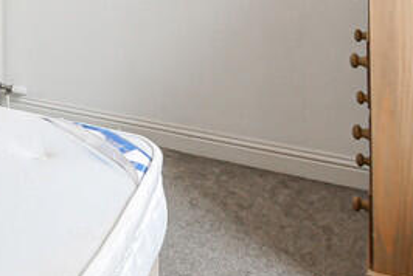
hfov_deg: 28.6
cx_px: -135
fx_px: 643
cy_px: -113
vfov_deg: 21.2
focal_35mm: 56
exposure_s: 1/60
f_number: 4
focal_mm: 7
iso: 320
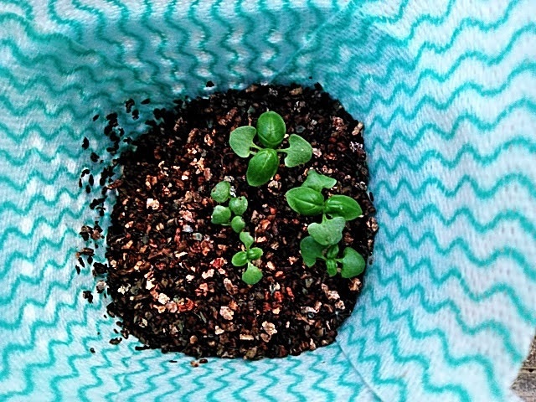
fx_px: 418
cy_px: 201
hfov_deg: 65.3
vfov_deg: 51.4
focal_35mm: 27
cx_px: 268
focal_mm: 3.46
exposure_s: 1/125
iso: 170
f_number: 2.2
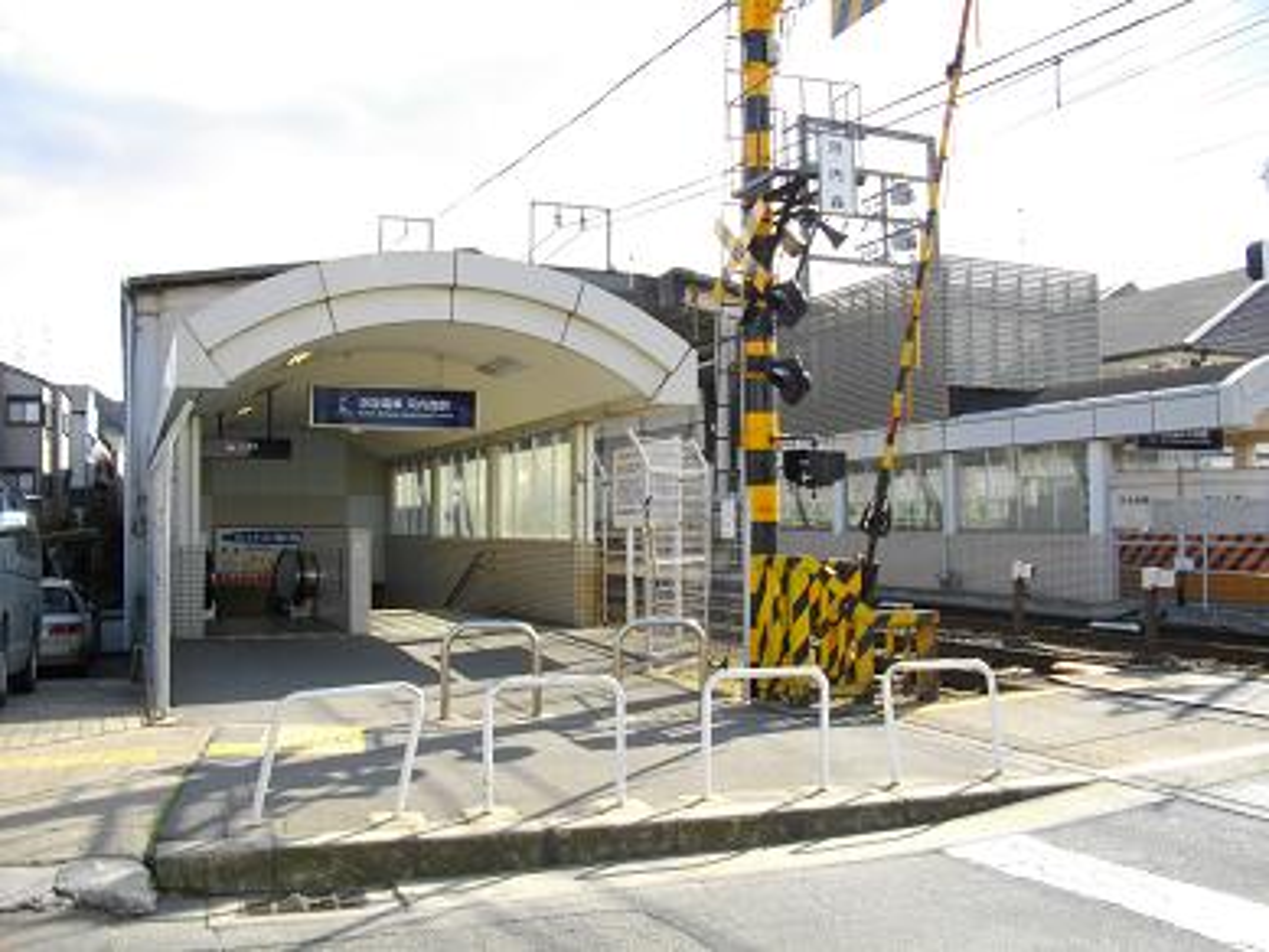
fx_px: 1173
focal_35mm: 32
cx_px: 634
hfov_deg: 56.8
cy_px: 476
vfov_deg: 44.2
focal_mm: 5.7
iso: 100
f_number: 5.5
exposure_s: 1/160
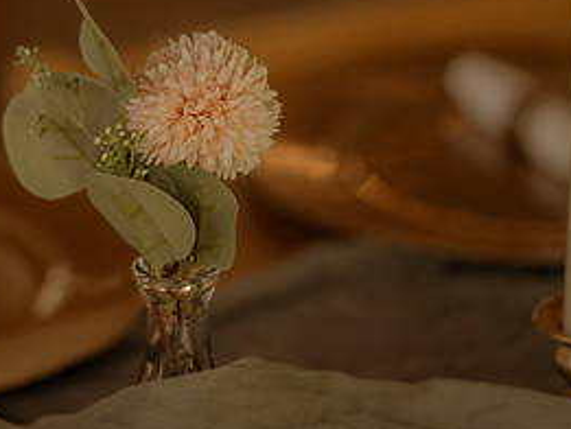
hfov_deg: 10.2
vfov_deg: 7.7
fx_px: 3169
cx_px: 22
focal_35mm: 192
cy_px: 101
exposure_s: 1/250
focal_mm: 85
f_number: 1.4
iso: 200
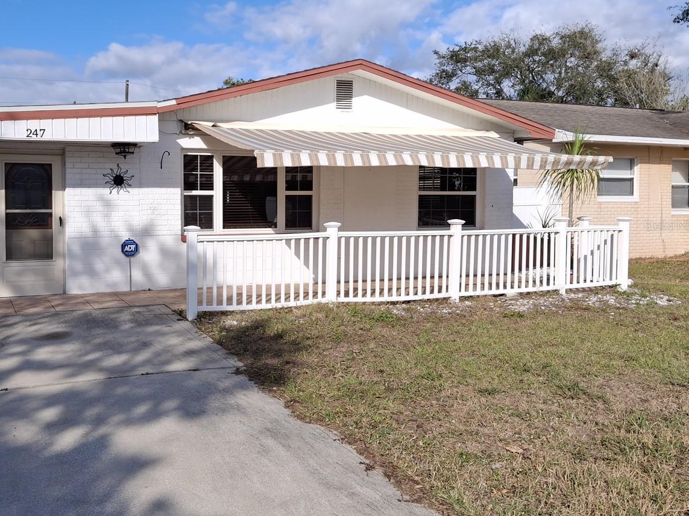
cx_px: 219
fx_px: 697
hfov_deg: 51.5
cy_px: 225
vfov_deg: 40.6
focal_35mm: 35
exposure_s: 1/1488
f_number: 1.8
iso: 25
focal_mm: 4.69
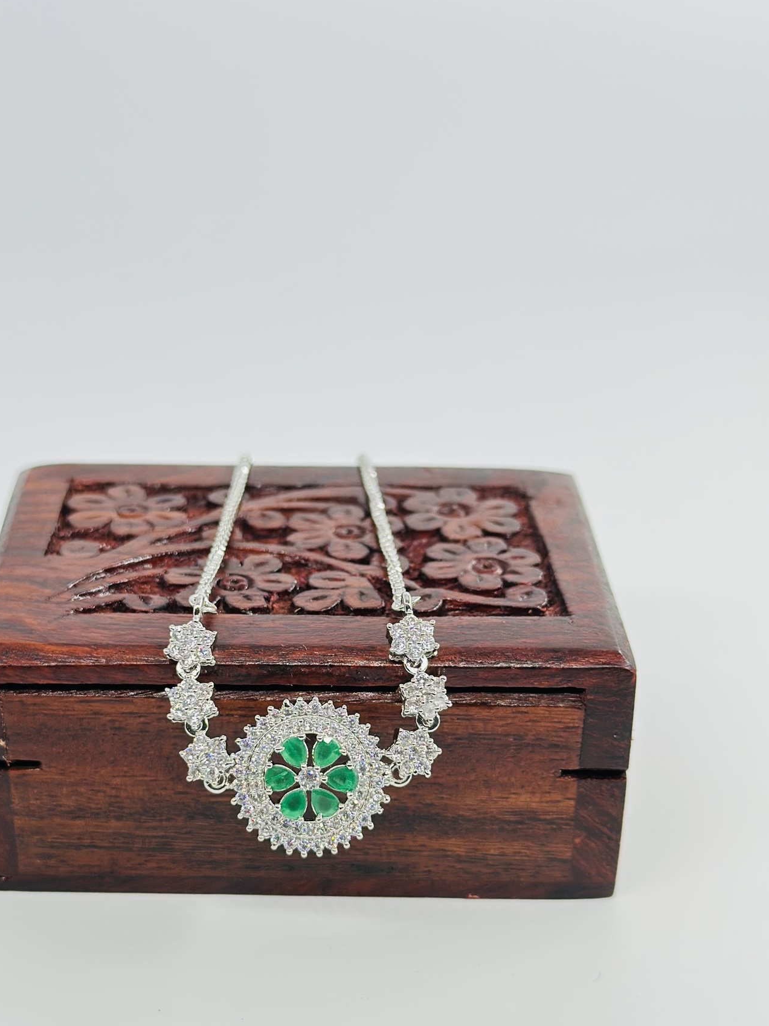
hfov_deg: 25.6
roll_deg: -2.1
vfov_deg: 33.7
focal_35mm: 57
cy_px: 592
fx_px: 1689
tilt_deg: -24.0
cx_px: 315
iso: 80
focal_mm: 6.86
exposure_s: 1/619
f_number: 1.78
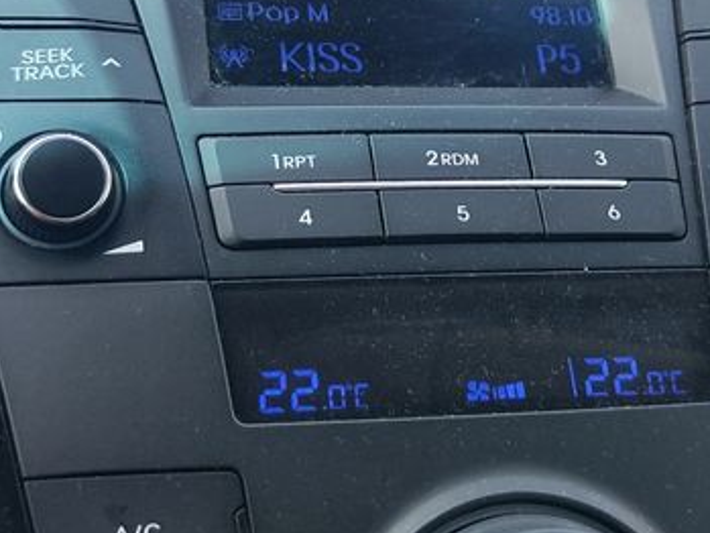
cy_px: 120
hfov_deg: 24.6
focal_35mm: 79
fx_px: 1621
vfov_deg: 18.5
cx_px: 437
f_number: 1.69
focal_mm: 7.01
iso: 50
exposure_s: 1/190
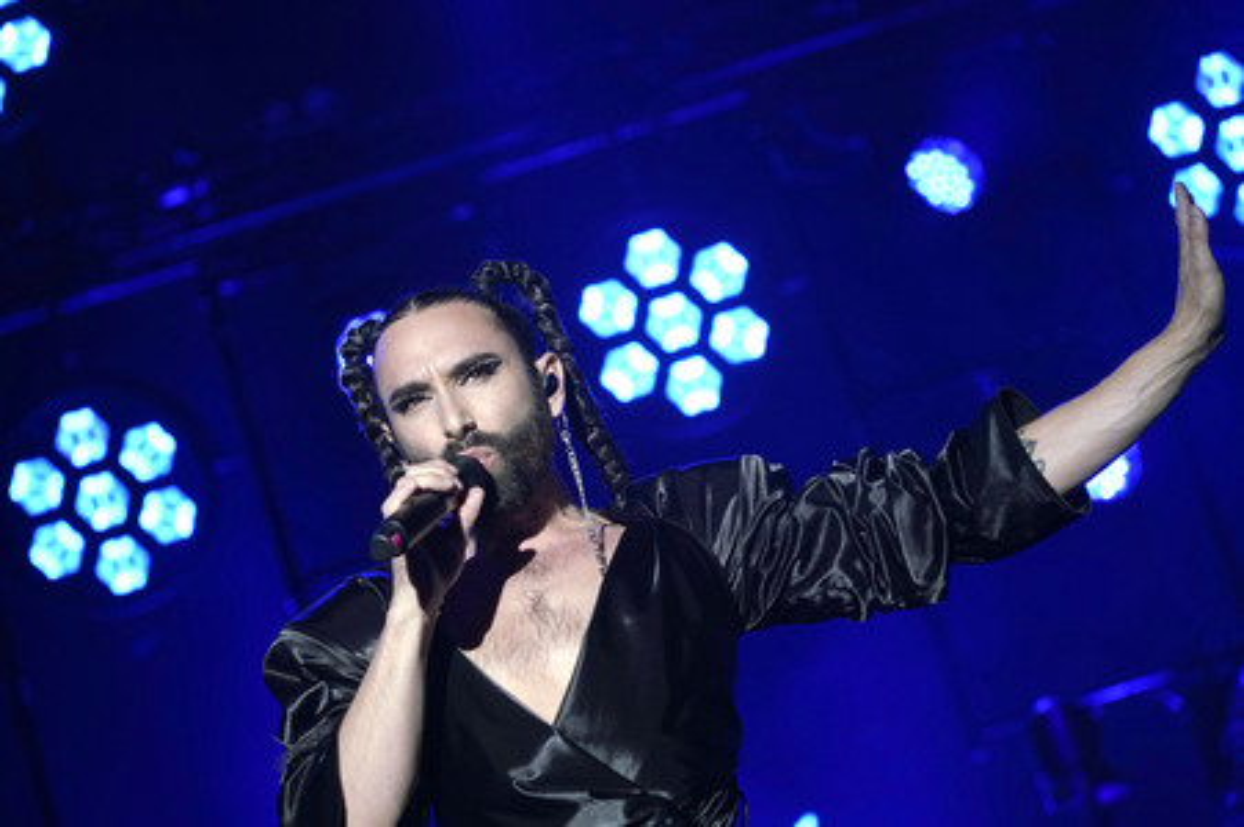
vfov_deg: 12.3
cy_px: 414
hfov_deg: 18.4
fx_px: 3833
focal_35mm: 111
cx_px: 622
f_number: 4.5
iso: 2000
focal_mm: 111
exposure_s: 1/250
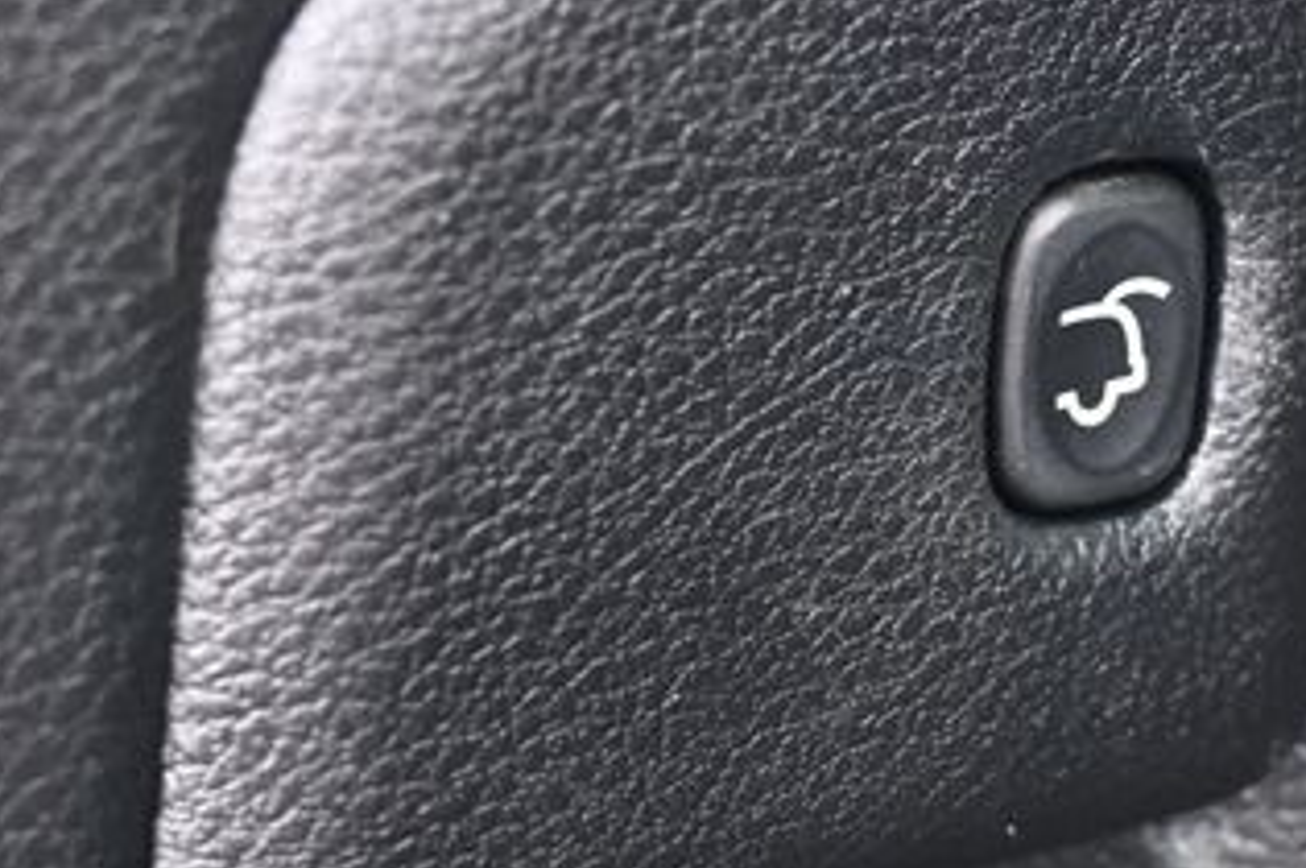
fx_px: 2918
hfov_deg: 25.2
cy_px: 331
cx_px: 765
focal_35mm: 81
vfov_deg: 16.9
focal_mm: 26.5
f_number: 4.5
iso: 2200
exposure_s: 1/125
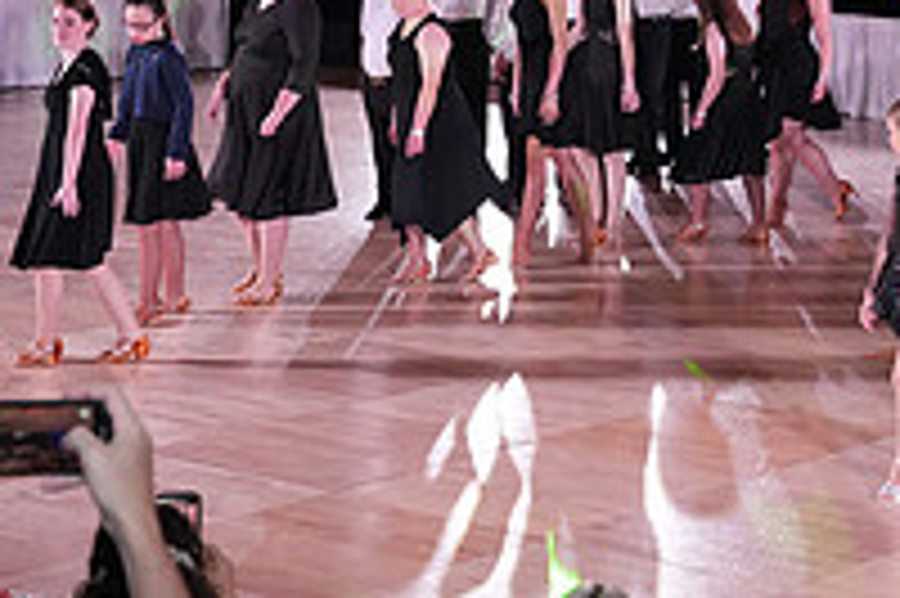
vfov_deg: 11.3
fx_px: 2927
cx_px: 1053
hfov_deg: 16.8
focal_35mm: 117
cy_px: -205
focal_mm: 40.4
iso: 2000
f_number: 4.5
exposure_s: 1/200
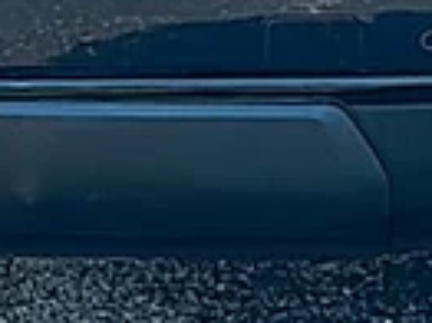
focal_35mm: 198
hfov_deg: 10.0
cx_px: 135
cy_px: -424
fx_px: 2469
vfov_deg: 7.1
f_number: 1.78
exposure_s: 1/1818
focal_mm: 6.86
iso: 80
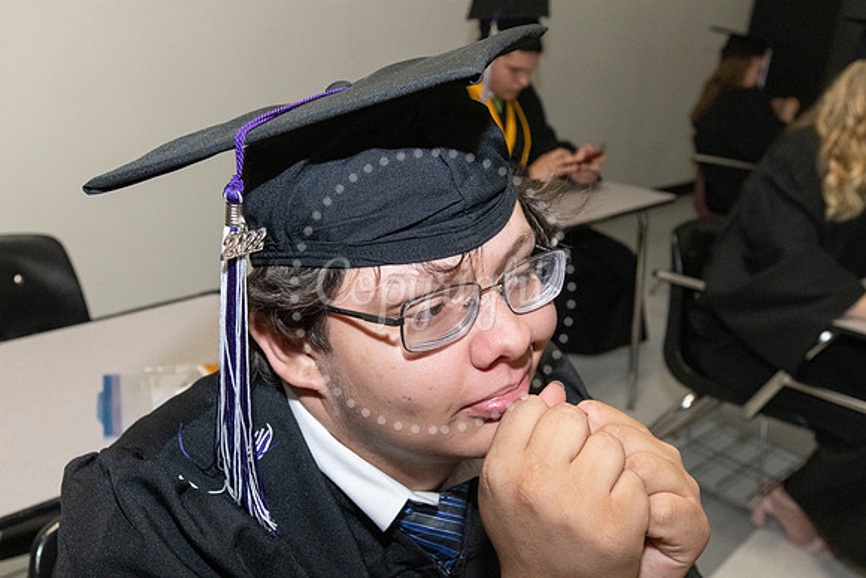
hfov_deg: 54.4
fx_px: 842
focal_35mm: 35
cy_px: 289
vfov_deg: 37.9
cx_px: 433
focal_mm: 35
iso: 6400
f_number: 8
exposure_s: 1/200
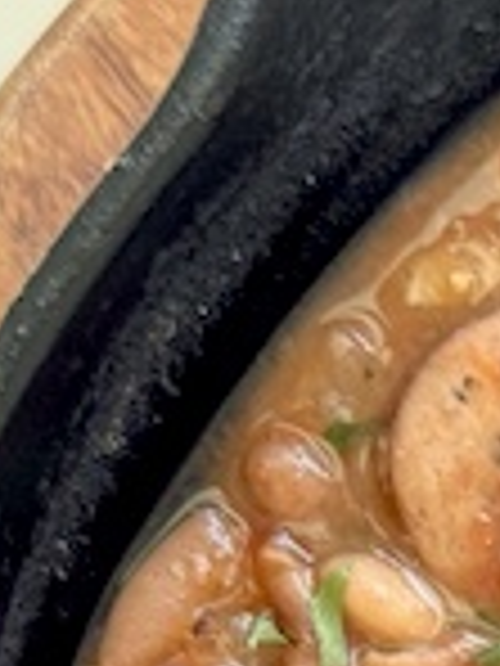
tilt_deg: -86.3
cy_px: 1498
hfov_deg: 8.5
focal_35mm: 162
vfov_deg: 10.7
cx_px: 1117
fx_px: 3120
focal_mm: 6.76
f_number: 1.78
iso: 200
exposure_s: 1/121
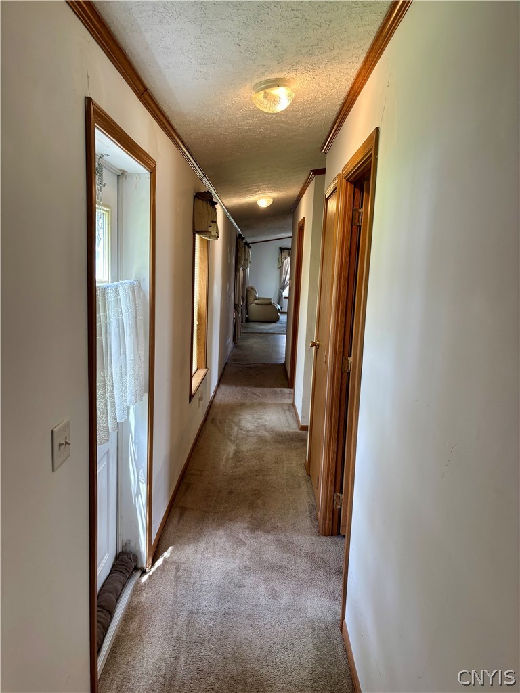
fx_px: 521
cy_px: 346
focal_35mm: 26
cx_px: 260
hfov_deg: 53.1
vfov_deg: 67.3
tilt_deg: -8.9
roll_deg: -2.8
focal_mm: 5.96
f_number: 1.6
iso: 80
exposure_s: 1/120
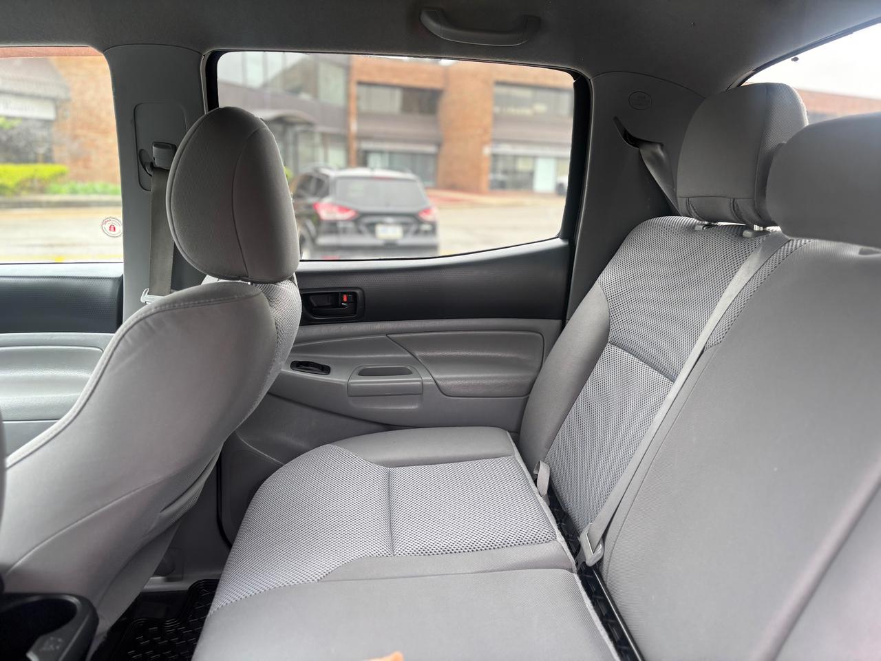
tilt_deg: -14.4
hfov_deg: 67.3
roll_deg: -2.1
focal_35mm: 26
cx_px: 440
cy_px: 330
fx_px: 662
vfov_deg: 53.1
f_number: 1.6
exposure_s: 1/121
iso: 80
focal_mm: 5.96
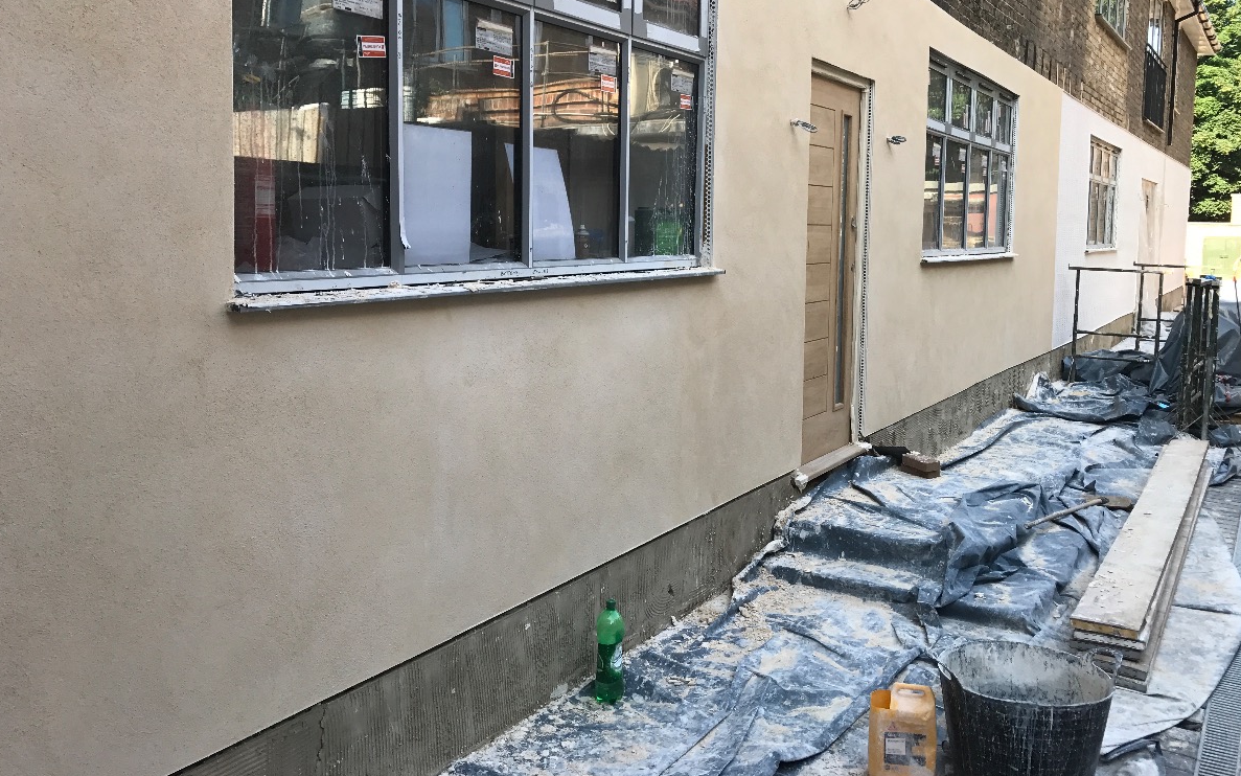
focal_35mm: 30
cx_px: 622
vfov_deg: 41.7
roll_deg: -0.9
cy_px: 314
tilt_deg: -4.7
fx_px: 1015
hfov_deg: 62.9
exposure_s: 1/351
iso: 20
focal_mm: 3.99
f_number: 1.8
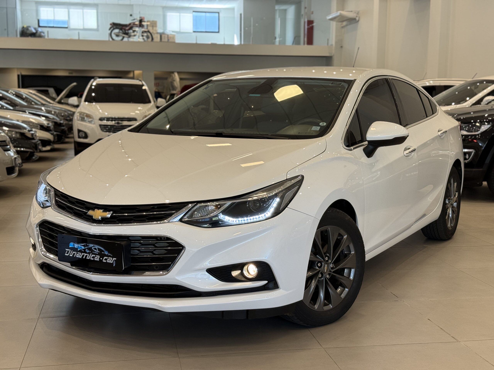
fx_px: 685
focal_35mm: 48
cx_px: 247
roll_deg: -0.9
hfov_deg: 39.7
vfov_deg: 30.3
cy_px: 185
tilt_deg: -6.8
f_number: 1.78
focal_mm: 6.76
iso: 64
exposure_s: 1/60
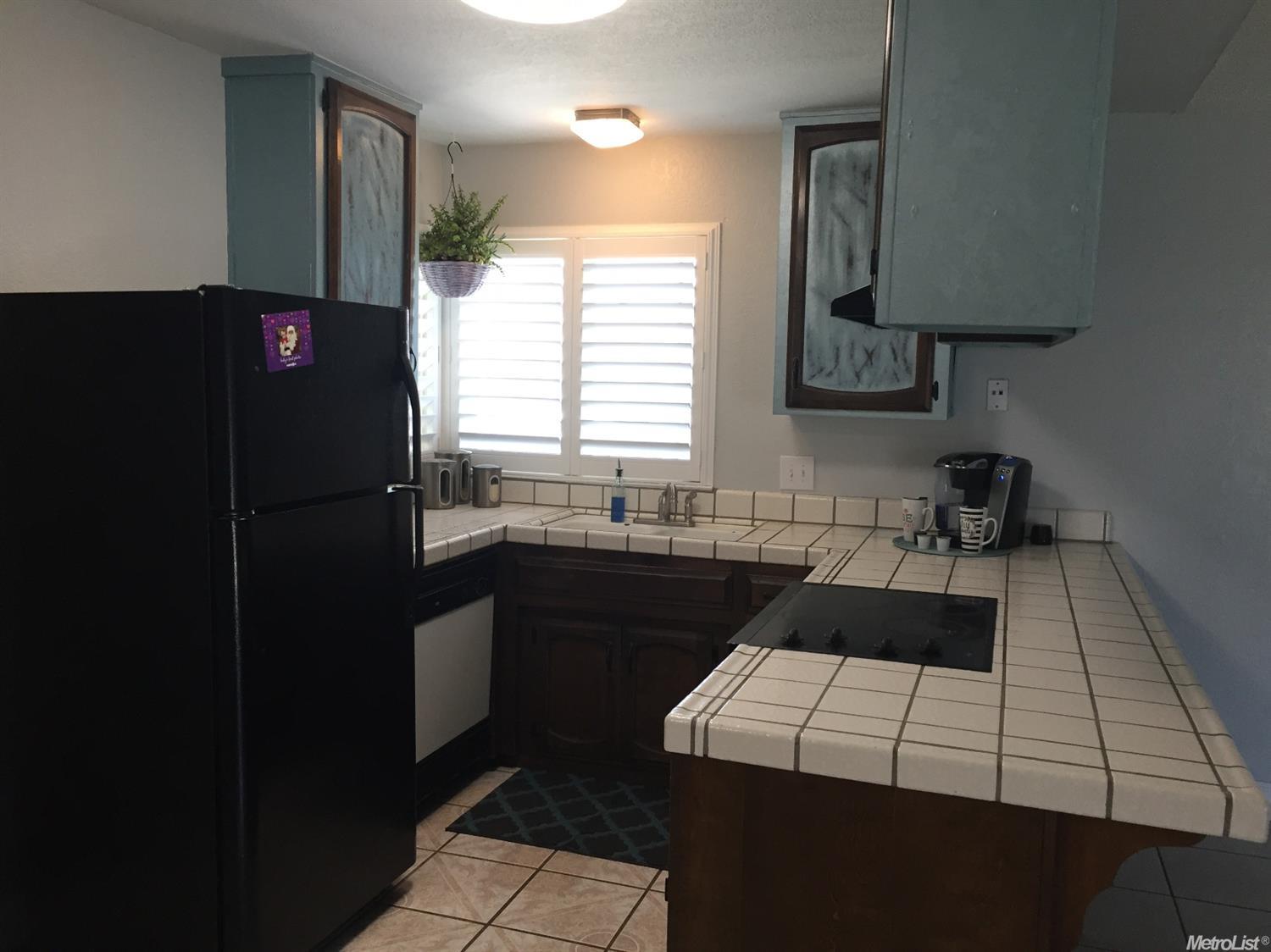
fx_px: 1064
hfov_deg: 61.7
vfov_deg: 48.2
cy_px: 476
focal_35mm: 29
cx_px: 636
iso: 50
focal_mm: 4.15
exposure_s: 1/30
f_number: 2.2
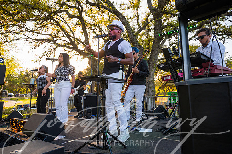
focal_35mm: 24
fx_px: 155
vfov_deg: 53.1
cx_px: 116
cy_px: 77
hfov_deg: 73.8
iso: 800
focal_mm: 24
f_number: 4.5
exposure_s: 1/1000
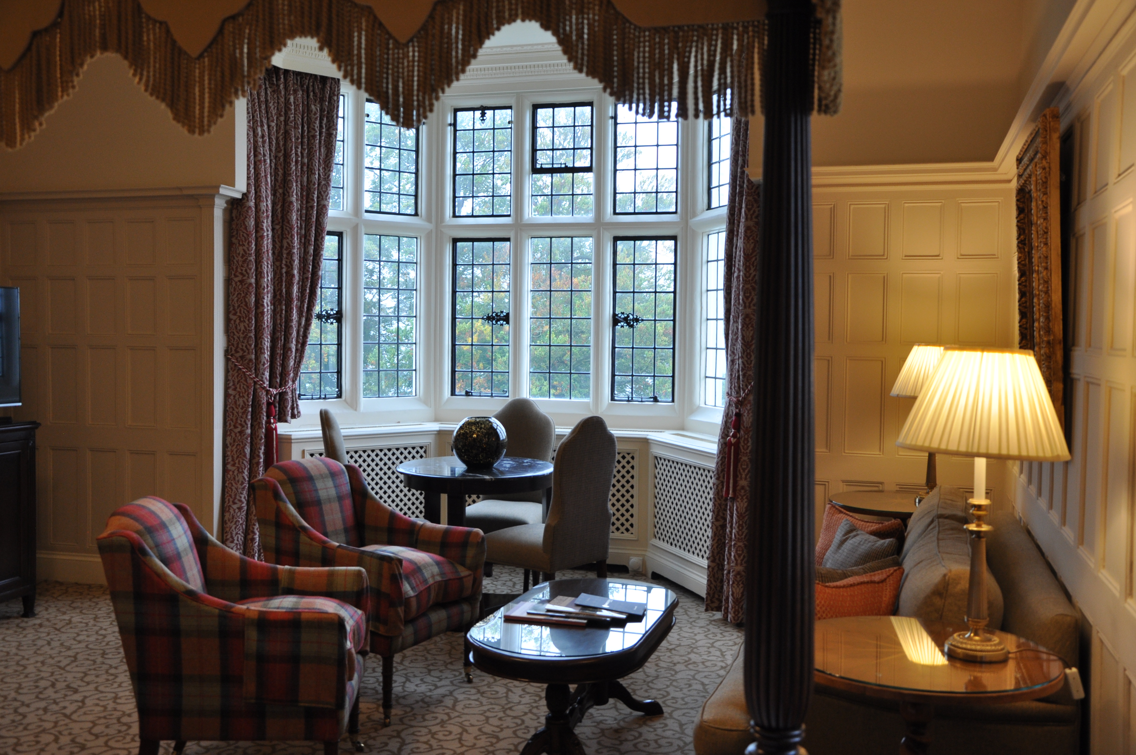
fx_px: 1135
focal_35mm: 36
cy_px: 378
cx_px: 568
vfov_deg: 36.8
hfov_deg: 53.2
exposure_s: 1/30
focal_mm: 24
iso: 400
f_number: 5.6
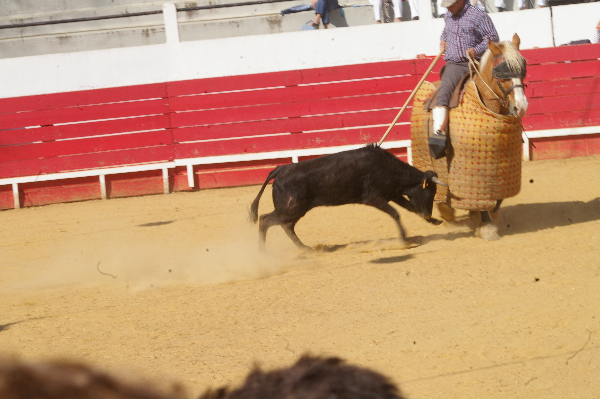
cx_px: 300
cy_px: 200
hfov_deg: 14.7
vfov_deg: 9.8
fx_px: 2323
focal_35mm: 140
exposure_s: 1/125
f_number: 22
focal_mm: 93
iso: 400
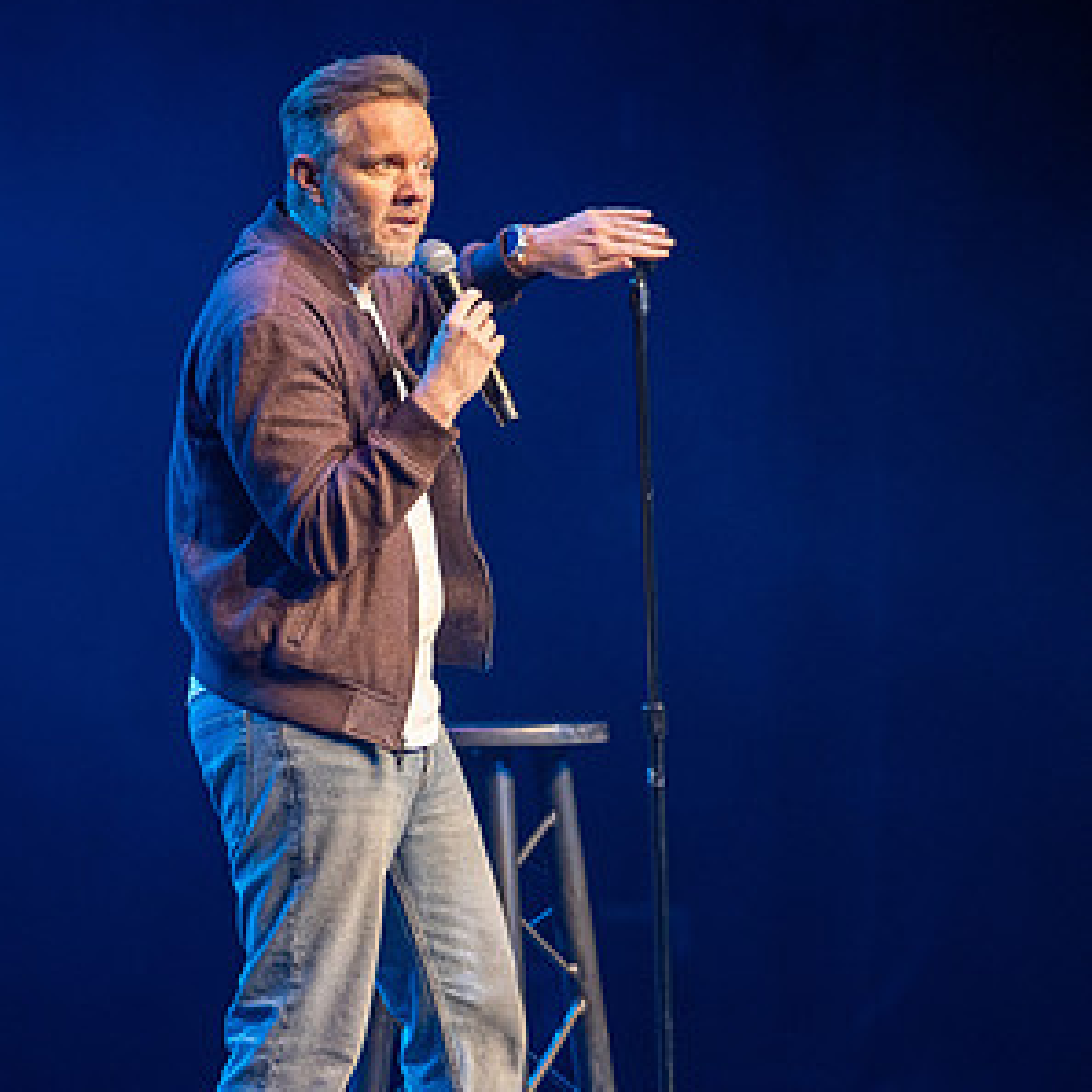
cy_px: 681
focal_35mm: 412
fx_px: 14704
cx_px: 608
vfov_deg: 4.3
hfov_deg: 4.3
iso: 640
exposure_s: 1/160
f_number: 2.8
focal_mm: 200
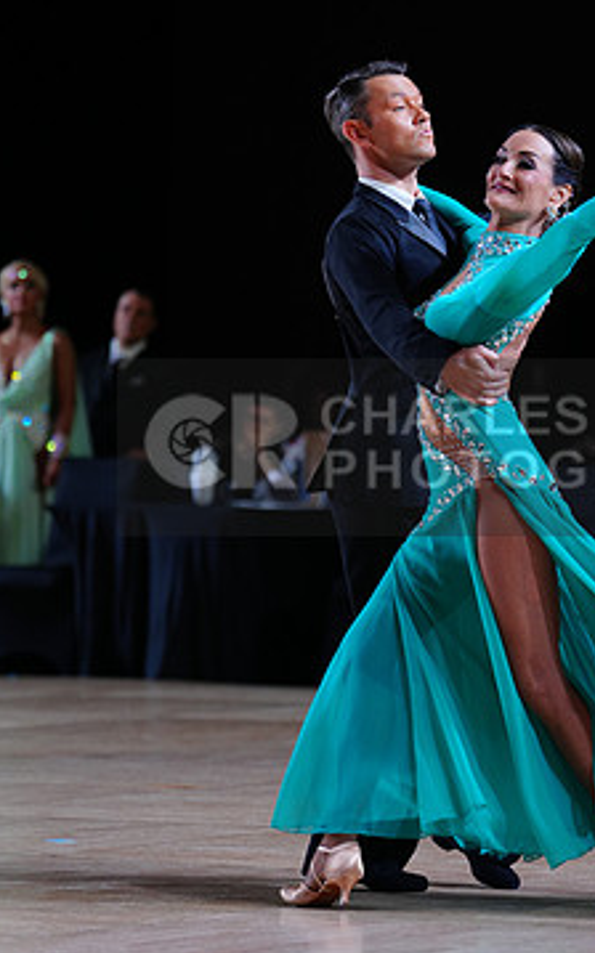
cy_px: 449
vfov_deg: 9.6
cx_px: 485
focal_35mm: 219
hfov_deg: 6.0
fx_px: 5689
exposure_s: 1/500
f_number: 2.8
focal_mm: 133
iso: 500
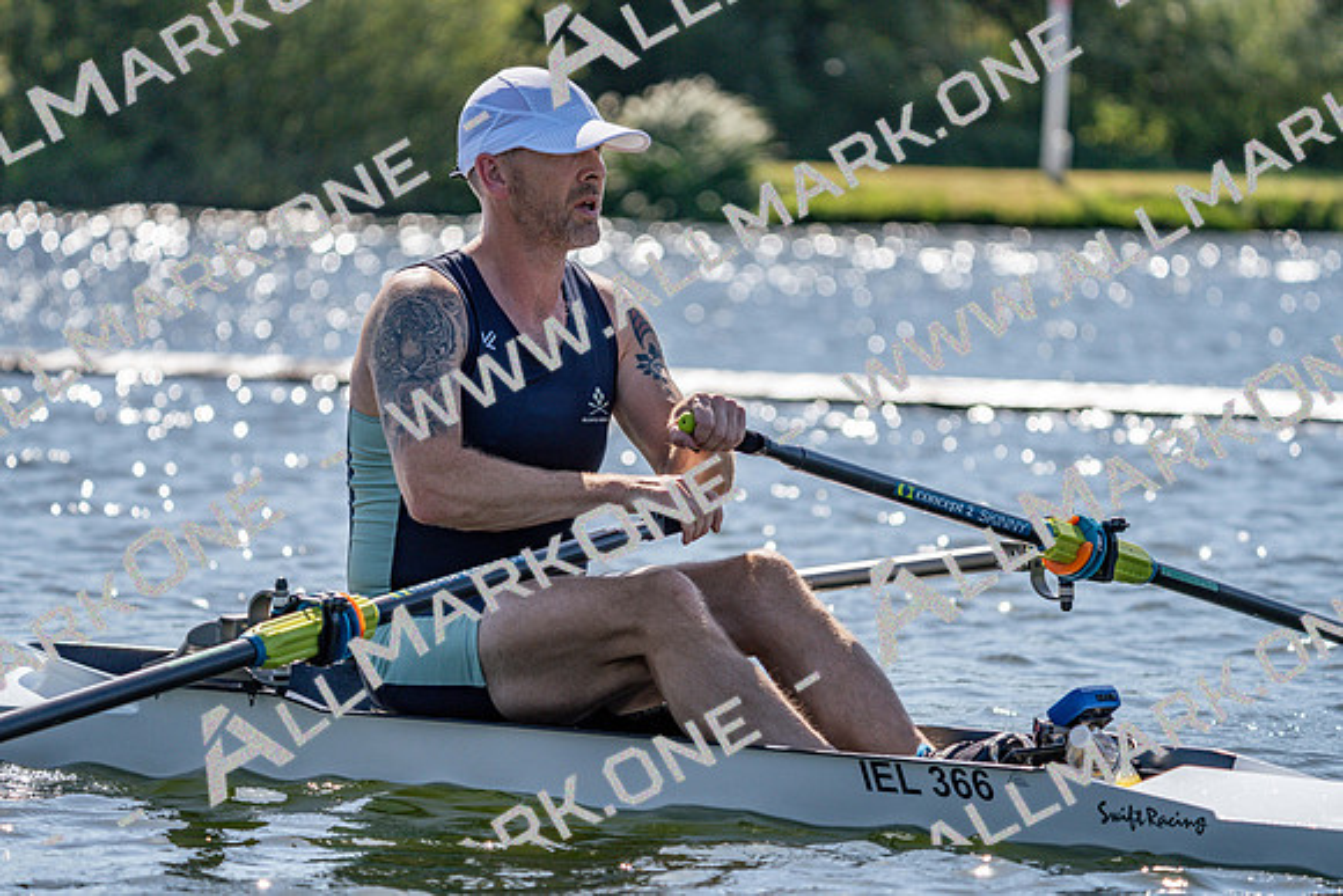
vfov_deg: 6.1
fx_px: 8395
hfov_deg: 9.1
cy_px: 448
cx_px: 672
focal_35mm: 225
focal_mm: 225
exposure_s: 1/2000
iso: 250
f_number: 5.6
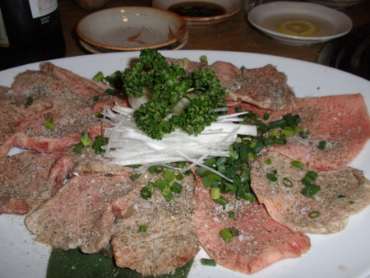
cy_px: 139
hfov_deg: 50.1
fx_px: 396
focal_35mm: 37
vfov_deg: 38.7
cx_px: 185
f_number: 10
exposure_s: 1/30
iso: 200
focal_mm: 6.6
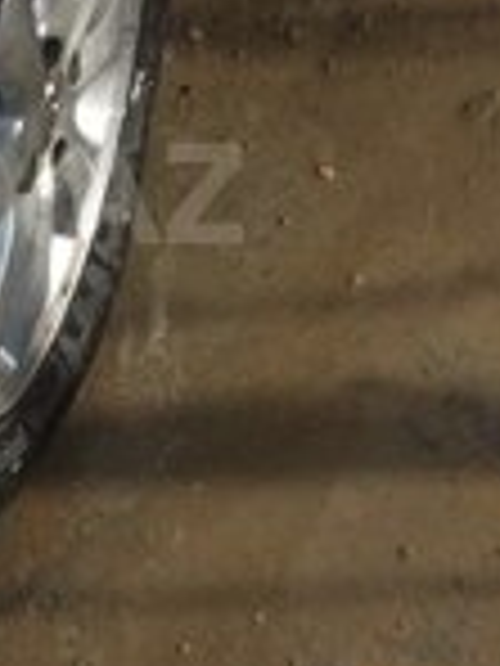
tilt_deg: -59.8
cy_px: 194
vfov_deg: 20.1
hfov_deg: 14.7
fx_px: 1868
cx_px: -104
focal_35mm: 97
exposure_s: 1/4566
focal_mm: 4.15
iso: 32
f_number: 2.2
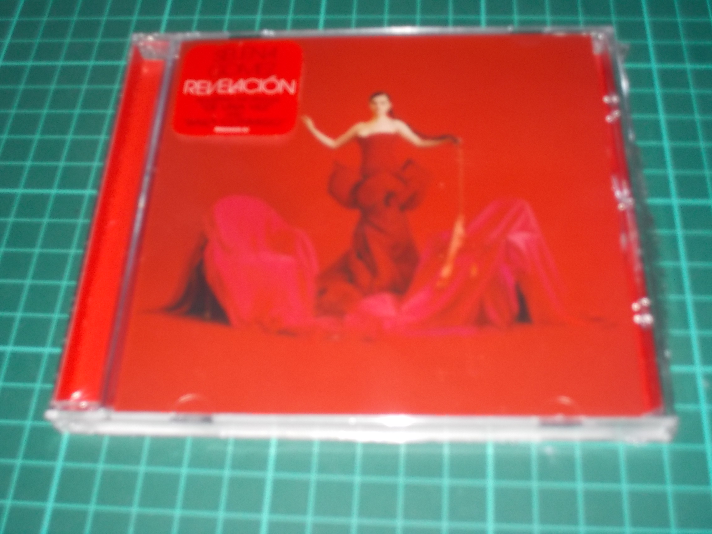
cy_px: 267
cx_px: 356
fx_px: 926
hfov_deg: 42.1
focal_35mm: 45
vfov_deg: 32.2
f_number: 4.2
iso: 200
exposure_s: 1/30
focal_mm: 6.4
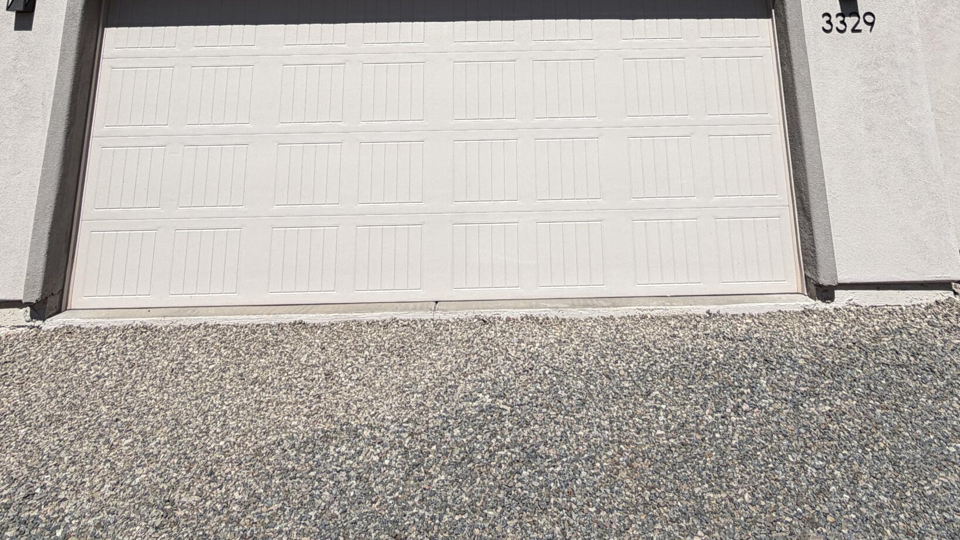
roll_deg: +0.7
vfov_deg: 34.1
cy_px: -96
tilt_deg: +14.5
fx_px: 713
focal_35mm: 28
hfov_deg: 67.8
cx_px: 514
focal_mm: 2.22
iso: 20
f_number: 2.2
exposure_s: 1/2320
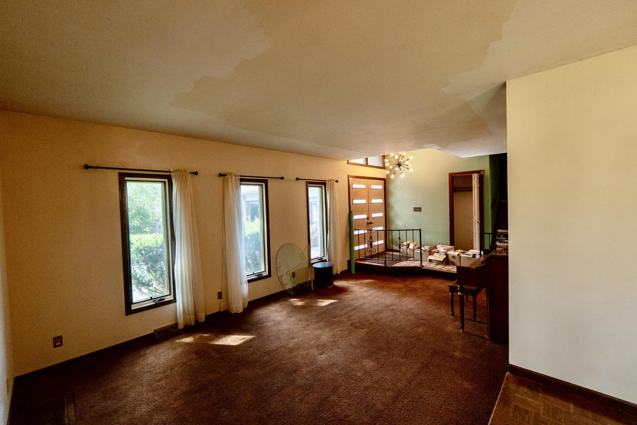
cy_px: 212
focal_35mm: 15
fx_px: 265
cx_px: 318
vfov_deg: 77.3
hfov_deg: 100.4
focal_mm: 10
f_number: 4.5
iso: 1000
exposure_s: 1/80
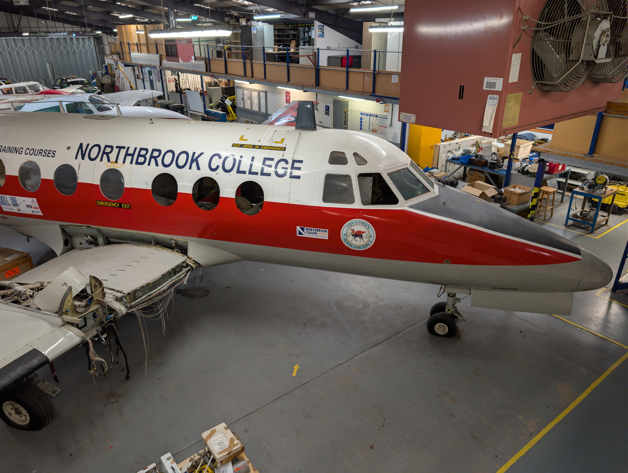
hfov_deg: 71.5
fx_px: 436
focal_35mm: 24
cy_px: 236
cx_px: 314
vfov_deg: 56.9
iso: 98
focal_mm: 6.9
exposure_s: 1/100
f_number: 1.68
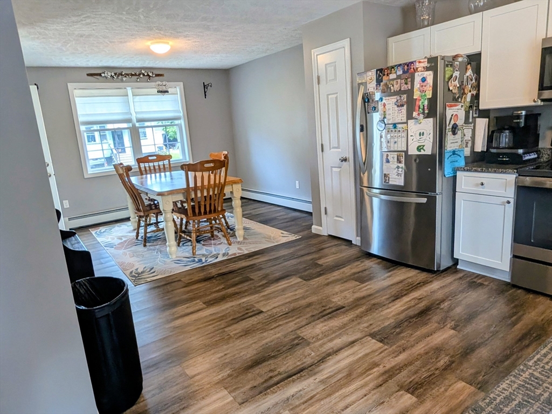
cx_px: 276
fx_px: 255
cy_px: 207
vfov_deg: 78.1
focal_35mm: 16
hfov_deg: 94.5
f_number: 2.2
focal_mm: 2.22
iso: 77
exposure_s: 1/60
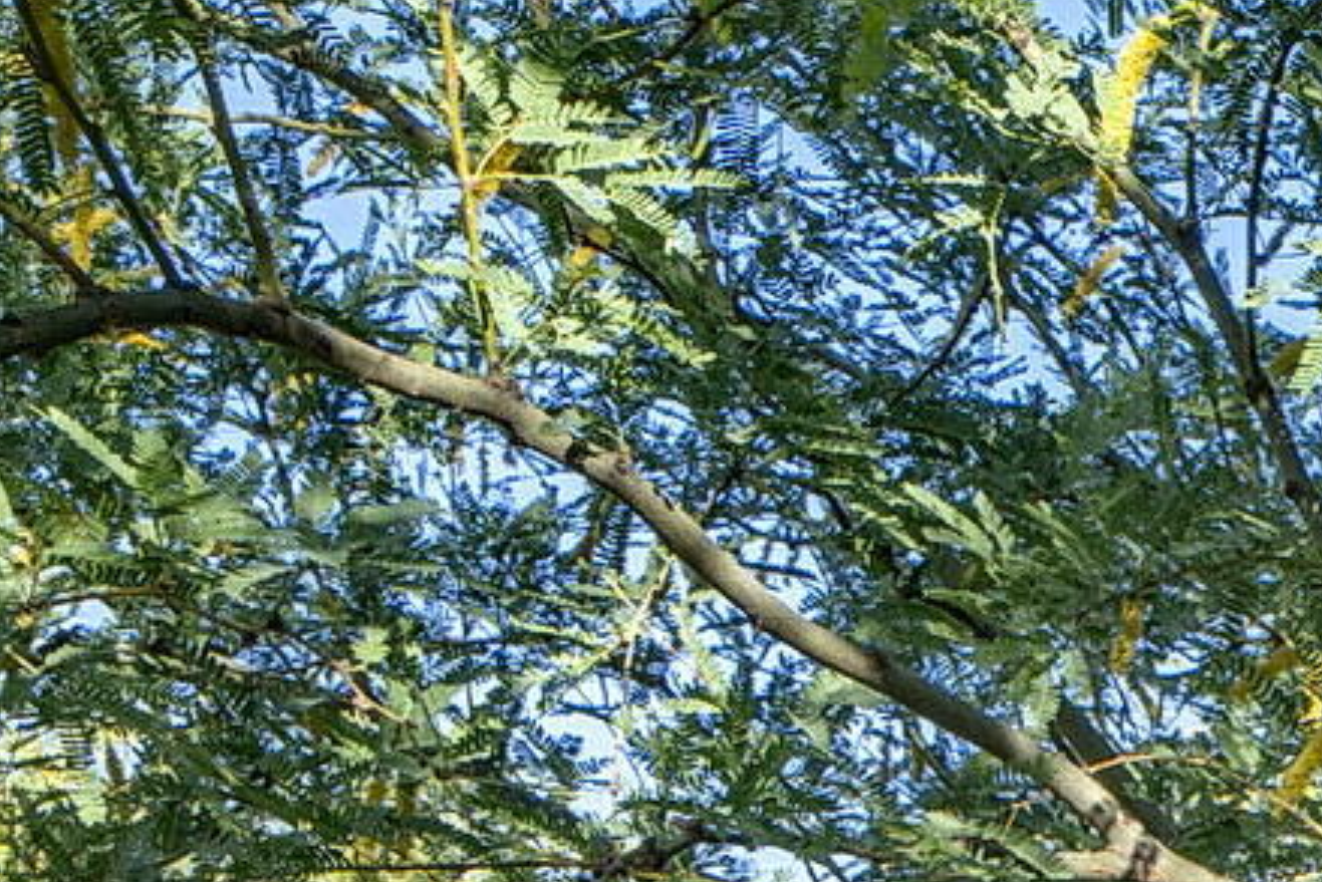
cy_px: 2309
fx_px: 5620
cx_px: 2861
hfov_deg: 11.7
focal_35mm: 153
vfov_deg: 8.1
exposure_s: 1/80
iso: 100
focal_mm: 24
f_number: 9
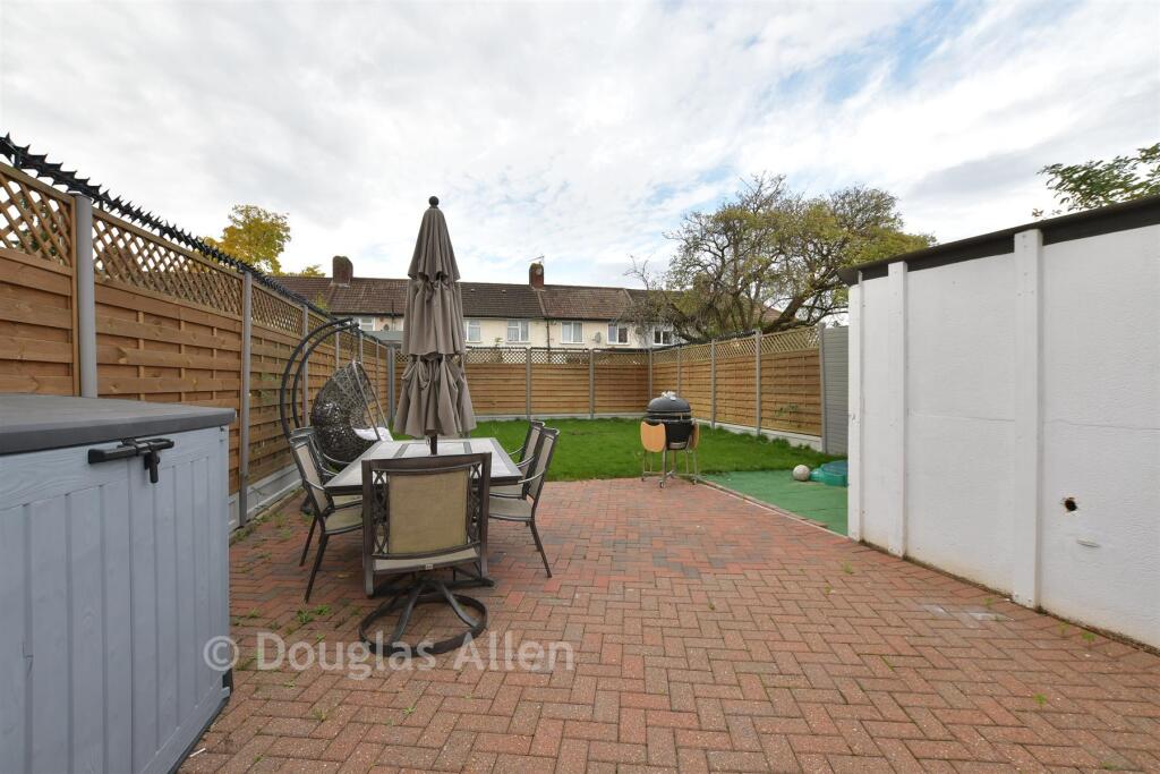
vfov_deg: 77.3
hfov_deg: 100.4
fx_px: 483
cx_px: 580
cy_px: 387
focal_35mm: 15
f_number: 8
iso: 125
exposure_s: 1/60
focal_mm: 10
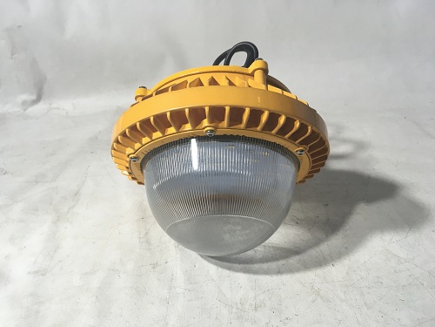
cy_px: 164
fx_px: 364
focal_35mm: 29
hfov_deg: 61.7
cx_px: 218
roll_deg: +0.1
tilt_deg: -27.0
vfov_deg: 48.2
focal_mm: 4.15
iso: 25
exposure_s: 1/33
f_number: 2.2
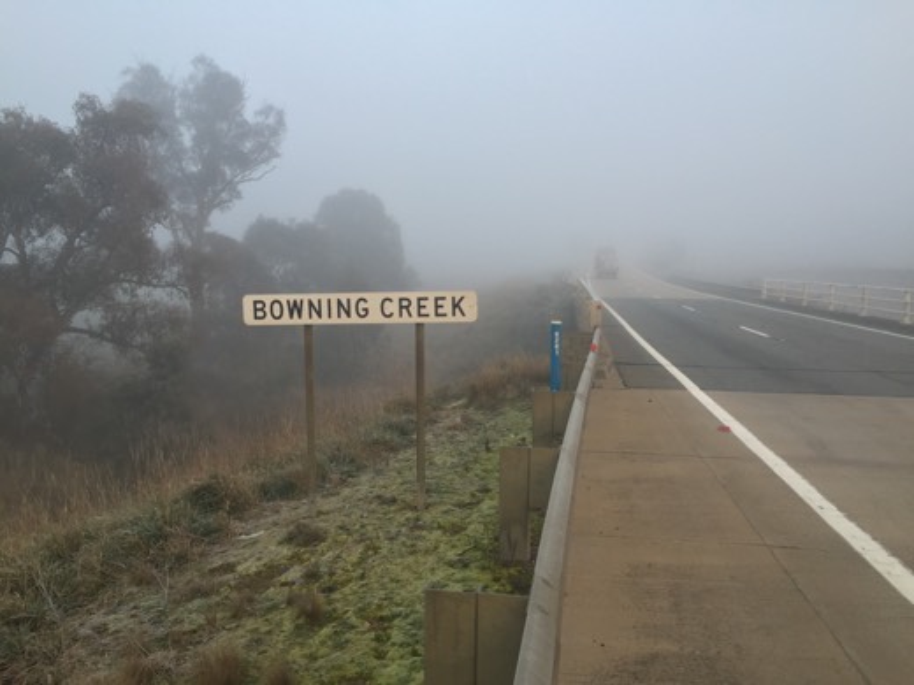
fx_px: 766
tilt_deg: -4.5
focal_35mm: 29
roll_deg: +1.4
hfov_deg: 61.7
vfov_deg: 48.2
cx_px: 457
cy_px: 342
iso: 32
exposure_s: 1/120
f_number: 2.2
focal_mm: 4.15
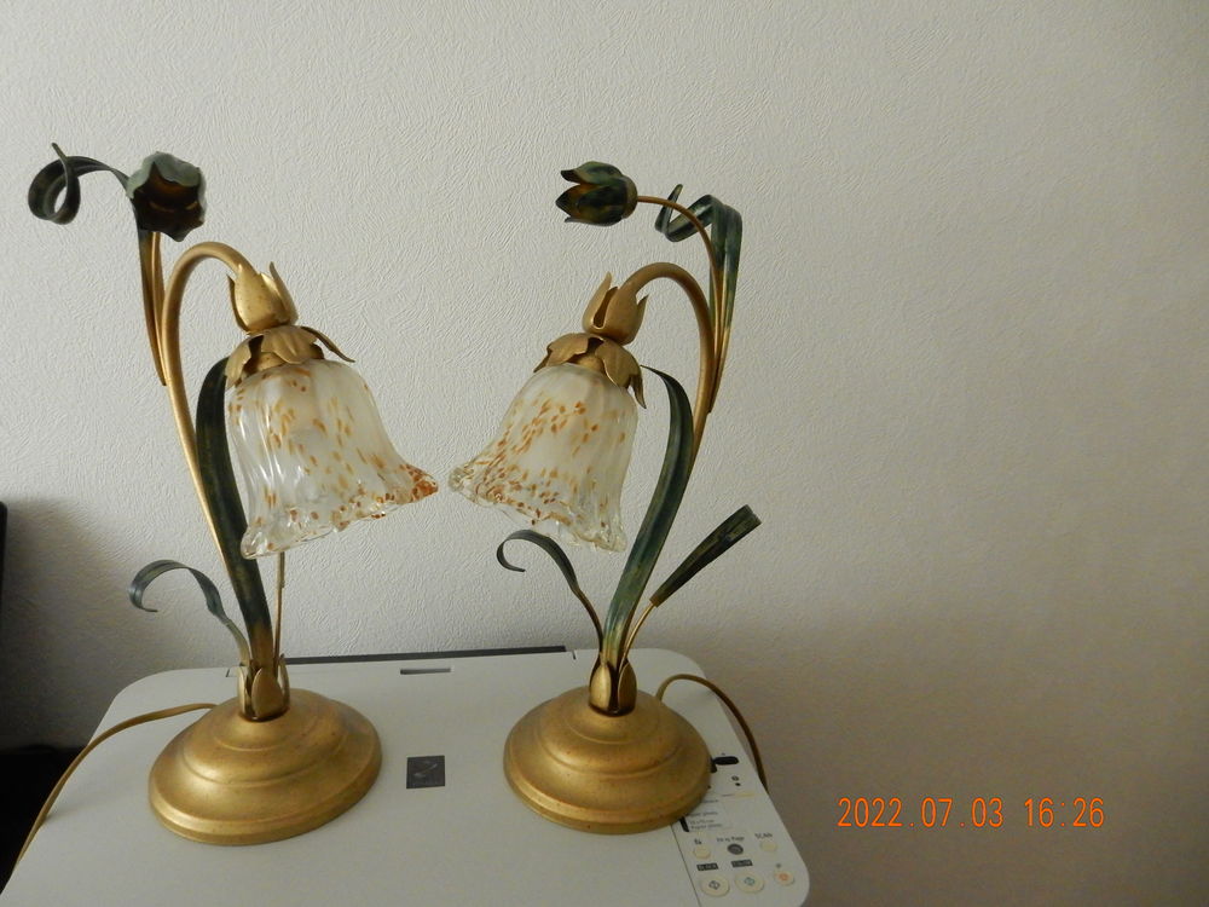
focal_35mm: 25
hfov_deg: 69.4
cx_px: 604
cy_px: 454
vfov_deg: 54.9
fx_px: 873
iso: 800
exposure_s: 1/60
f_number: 3.7
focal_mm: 4.5
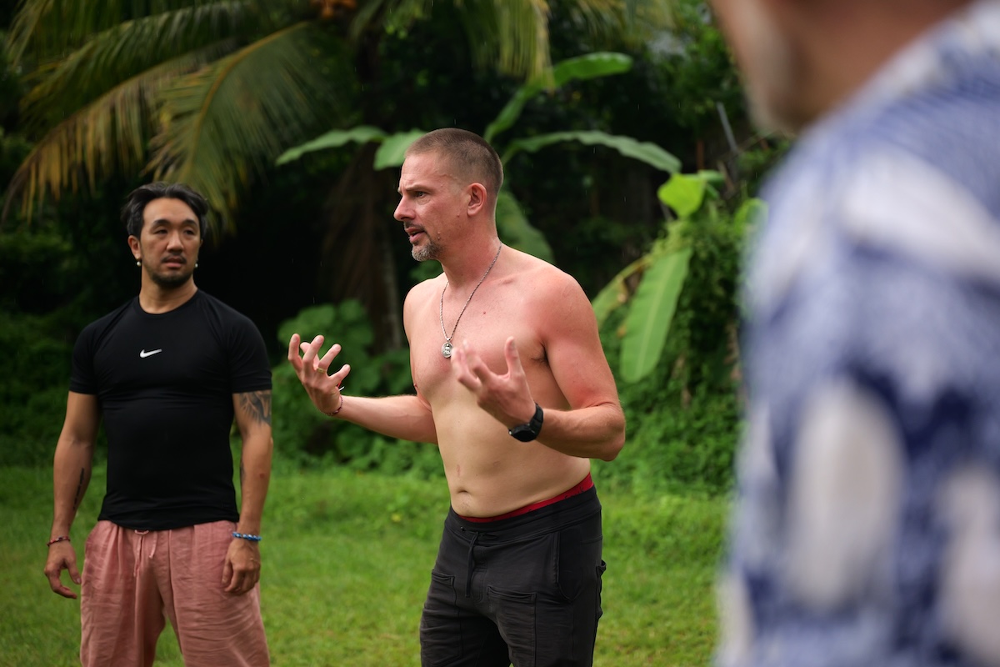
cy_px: 334
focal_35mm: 45
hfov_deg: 43.6
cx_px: 500
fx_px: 1250
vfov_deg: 29.9
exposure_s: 1/320
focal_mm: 45
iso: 1250
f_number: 1.8
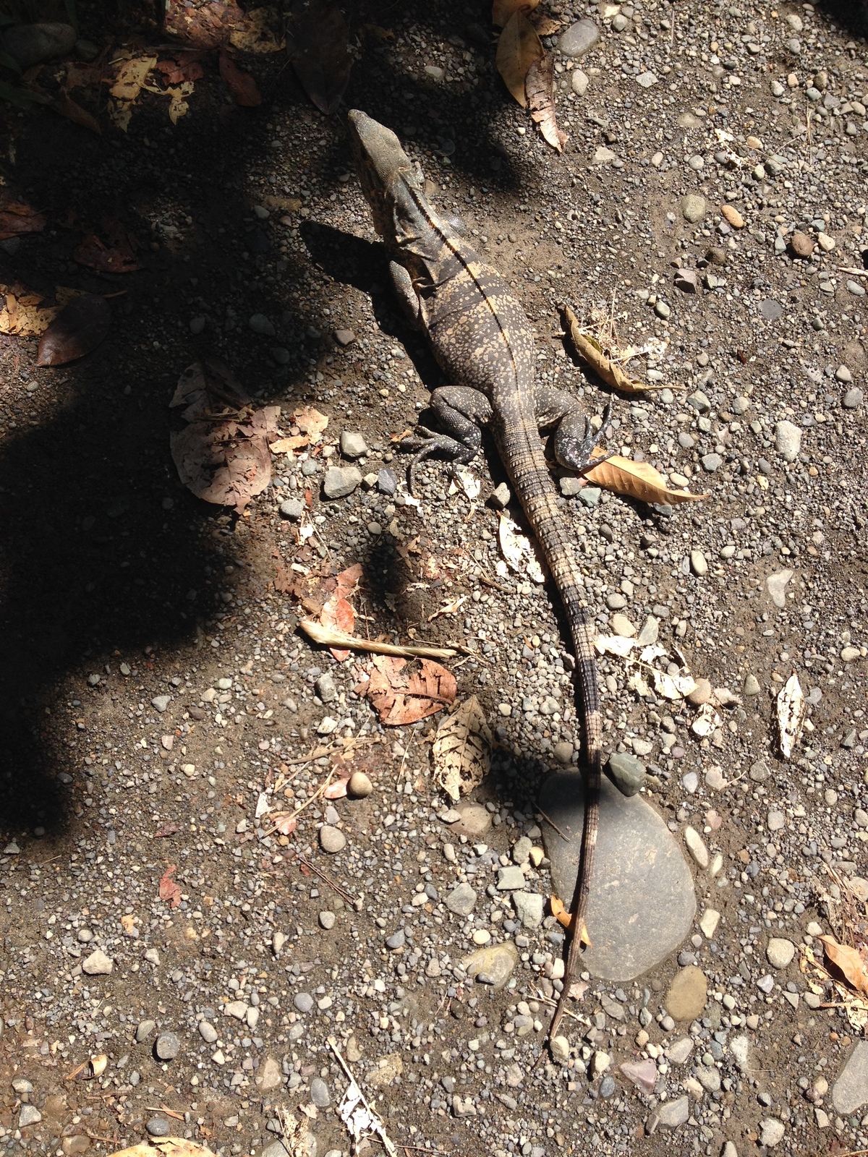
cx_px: 434
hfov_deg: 40.7
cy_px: 578
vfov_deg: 52.6
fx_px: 1170
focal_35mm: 35
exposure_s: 1/1022
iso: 50
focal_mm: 4.28
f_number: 2.4
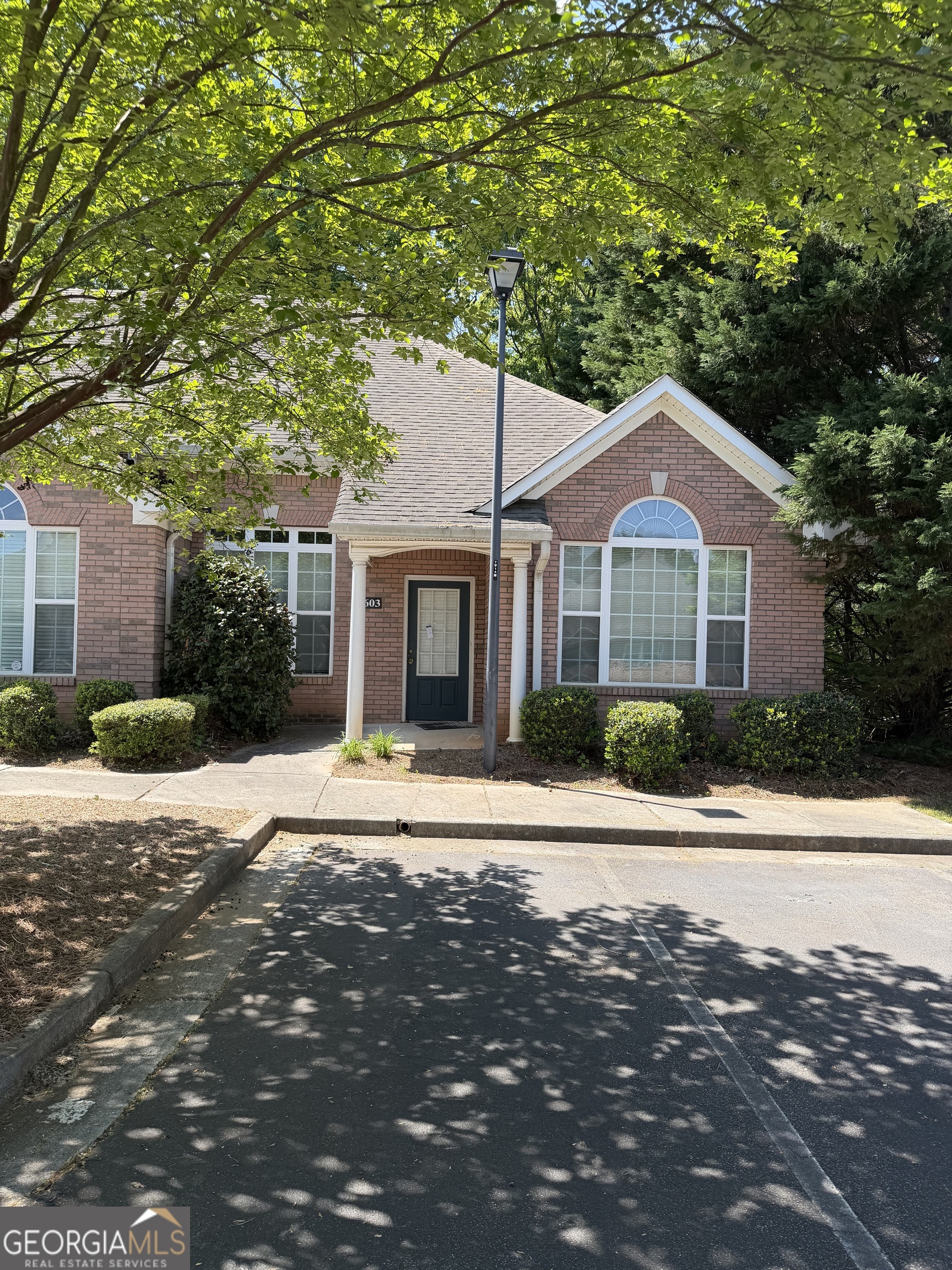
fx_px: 880
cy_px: 635
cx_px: 476
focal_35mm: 24
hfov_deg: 56.8
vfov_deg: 71.6
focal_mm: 6.76
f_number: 1.78
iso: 80
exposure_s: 1/979
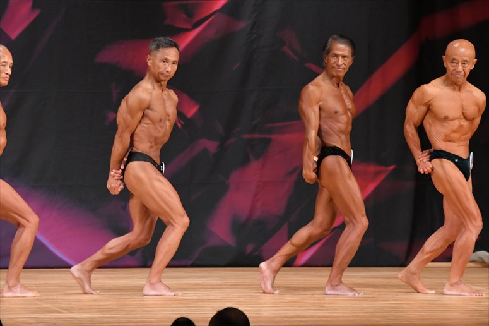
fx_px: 4073
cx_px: 244
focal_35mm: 300
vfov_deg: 4.6
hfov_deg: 6.9
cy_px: 163
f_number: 5.6
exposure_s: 1/400
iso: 5600
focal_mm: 200
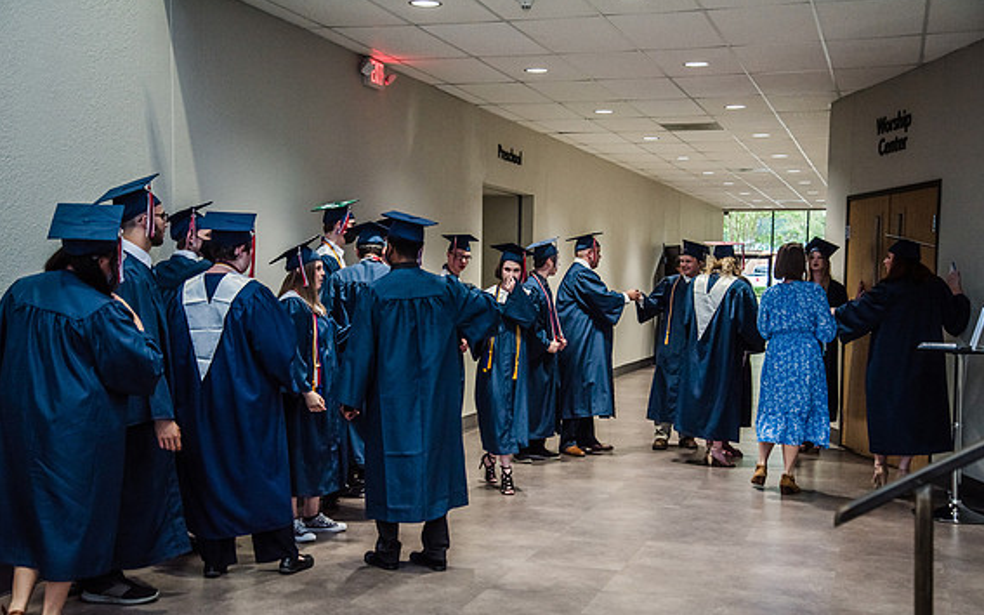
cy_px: 327
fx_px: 1287
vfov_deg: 26.8
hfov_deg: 41.8
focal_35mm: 48
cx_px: 488
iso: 800
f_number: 4.5
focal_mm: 46
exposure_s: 1/200
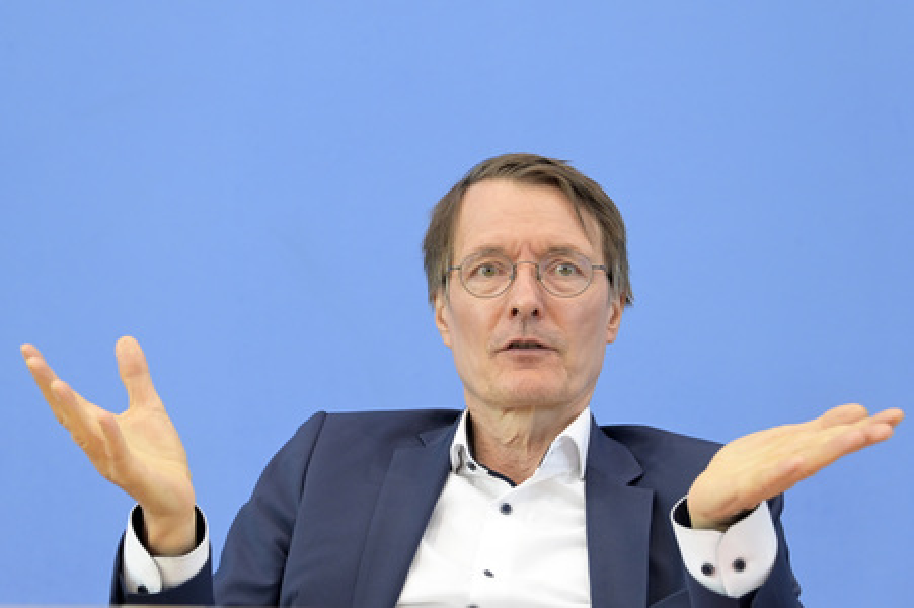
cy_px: 304
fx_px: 2537
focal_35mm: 100
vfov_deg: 13.7
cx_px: 457
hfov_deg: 20.4
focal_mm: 100
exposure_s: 1/500
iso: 4000
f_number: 5.6
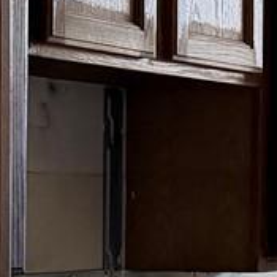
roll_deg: +0.1
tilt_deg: -0.5
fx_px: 1756
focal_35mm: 194
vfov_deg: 9.0
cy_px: 204
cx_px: 749
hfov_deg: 8.1
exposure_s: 1/112
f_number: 1.78
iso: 200
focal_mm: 6.76
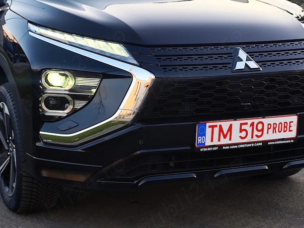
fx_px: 668
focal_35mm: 76
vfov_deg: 19.3
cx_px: 131
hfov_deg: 25.6
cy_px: 78
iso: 50
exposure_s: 1/155
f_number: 1.65
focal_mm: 6.19
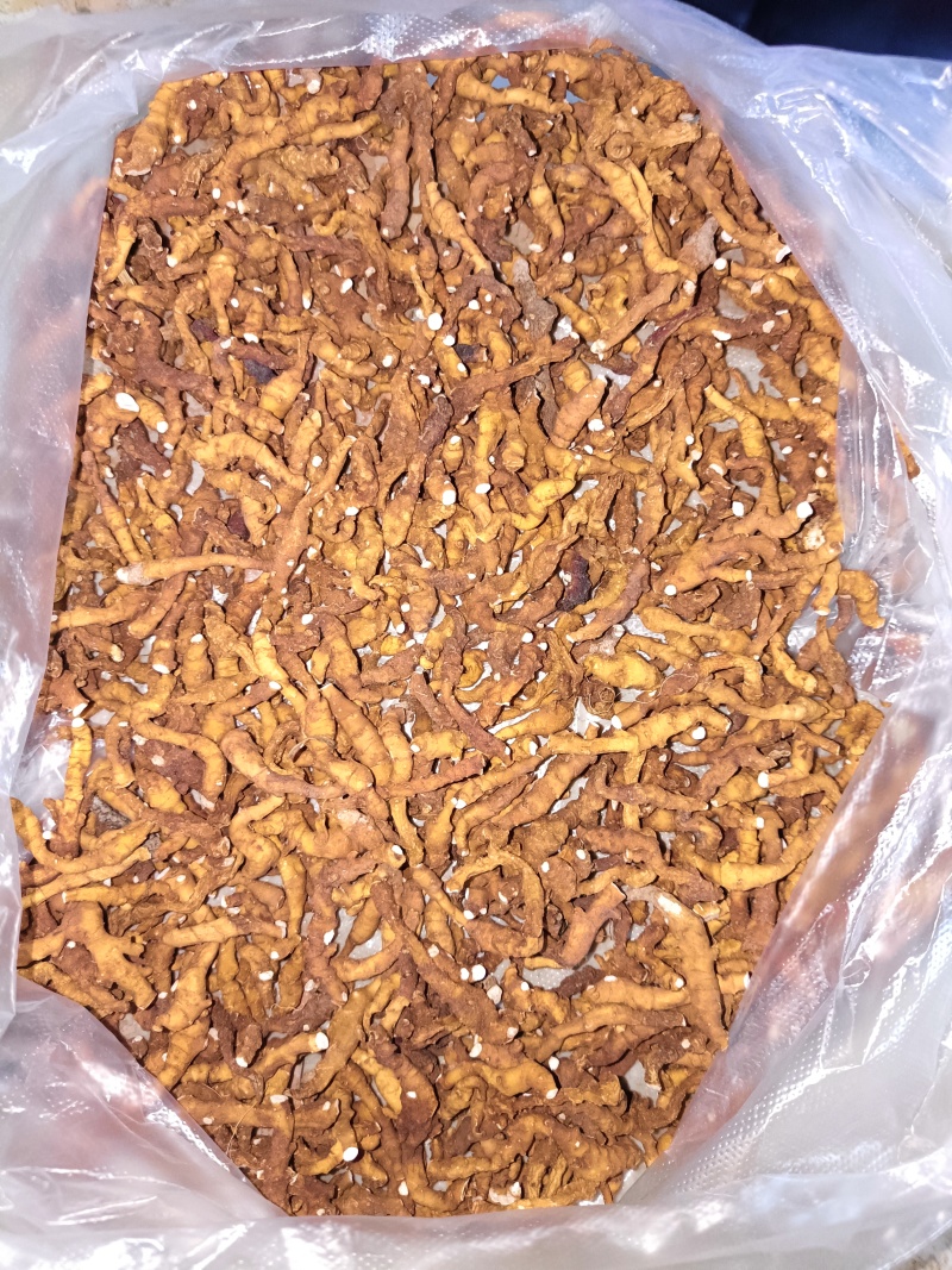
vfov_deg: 67.3
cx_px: 476
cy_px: 635
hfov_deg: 53.1
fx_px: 954
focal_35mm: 26
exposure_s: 1/25
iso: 2415
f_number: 1.8
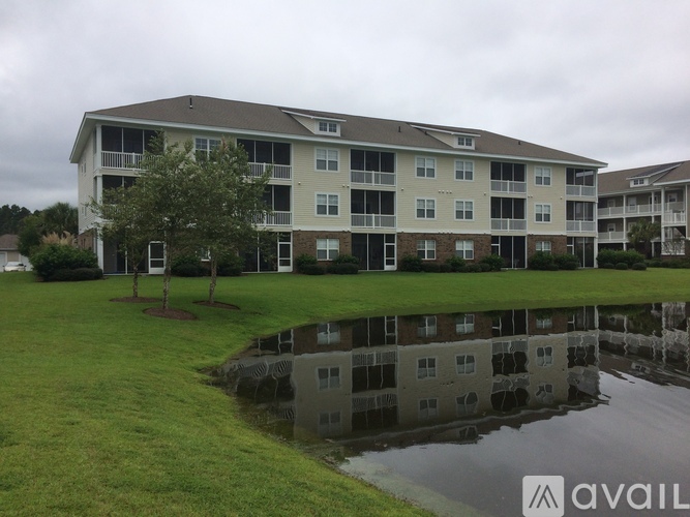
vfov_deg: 48.2
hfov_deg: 61.7
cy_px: 258
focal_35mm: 29
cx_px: 345
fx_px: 578
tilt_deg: +0.2
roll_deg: +1.7
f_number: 2.2
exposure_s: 1/3731
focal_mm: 4.15
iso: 32
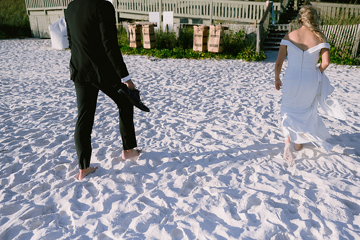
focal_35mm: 35
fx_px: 350
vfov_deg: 37.9
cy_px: 120
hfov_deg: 54.4
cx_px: 180
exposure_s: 1/5000
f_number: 2.8
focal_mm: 35
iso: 200
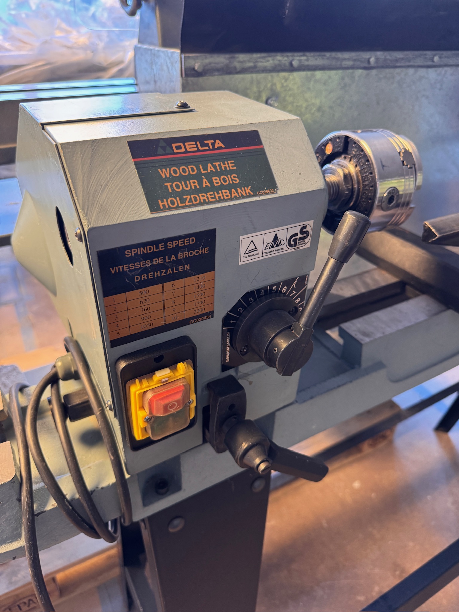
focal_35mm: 24
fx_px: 424
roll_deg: -3.0
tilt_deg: -34.5
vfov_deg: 71.6
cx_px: 230
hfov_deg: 56.8
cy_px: 306
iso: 320
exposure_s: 1/50
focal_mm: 6.76
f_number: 1.78
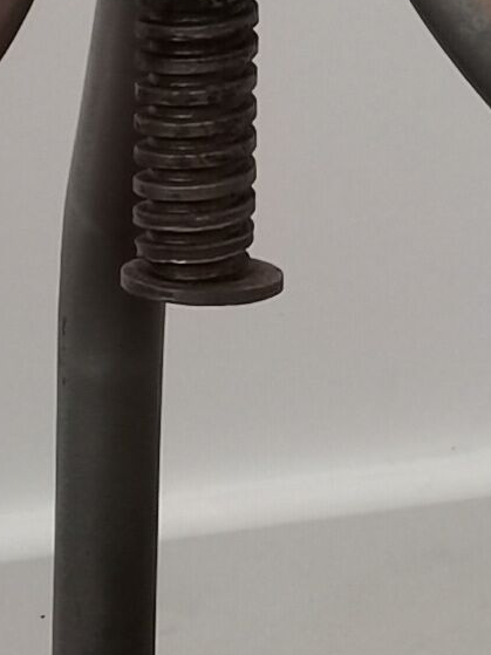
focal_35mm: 229
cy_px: -35
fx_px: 4333
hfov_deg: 6.5
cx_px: 267
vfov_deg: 8.6
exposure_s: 1/50
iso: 200
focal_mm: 4.75
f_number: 1.8
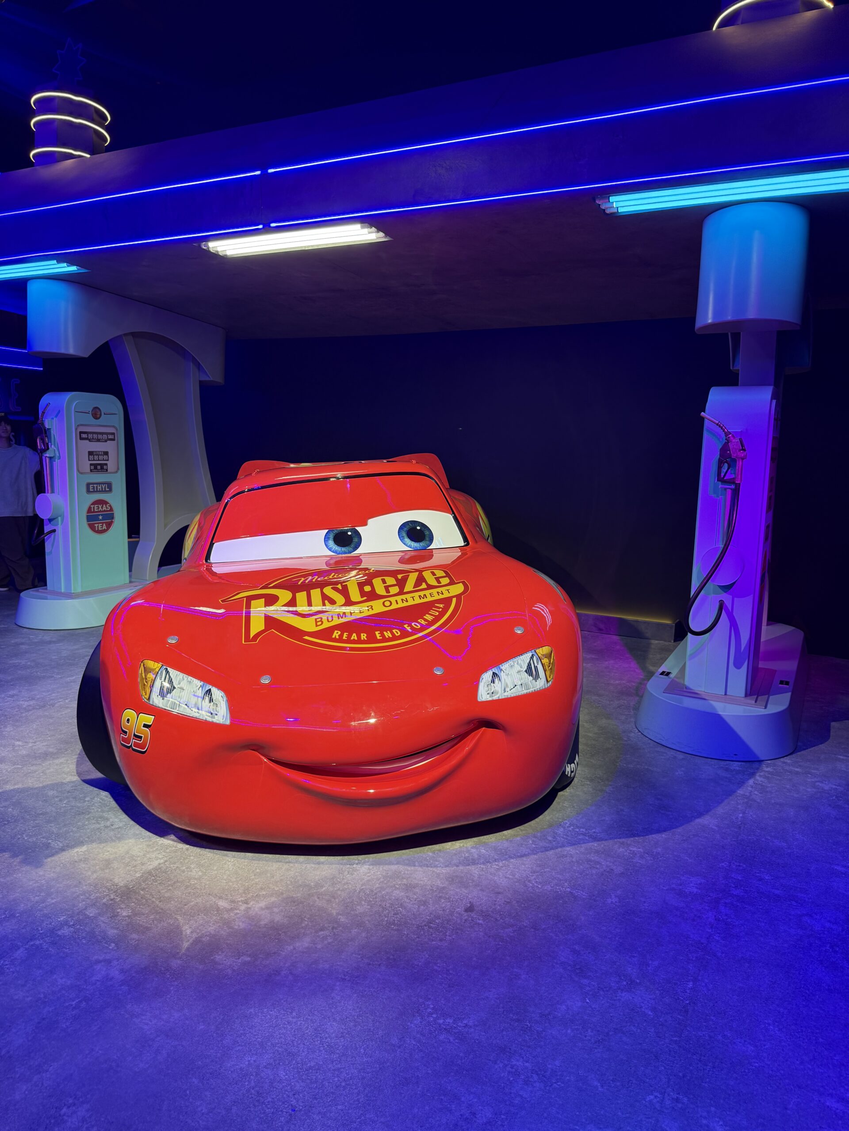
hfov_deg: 56.8
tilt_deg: -8.8
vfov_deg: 71.6
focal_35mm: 24
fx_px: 785
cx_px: 424
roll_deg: -2.2
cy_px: 566
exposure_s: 1/120
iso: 125
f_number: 1.78
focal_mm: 6.76
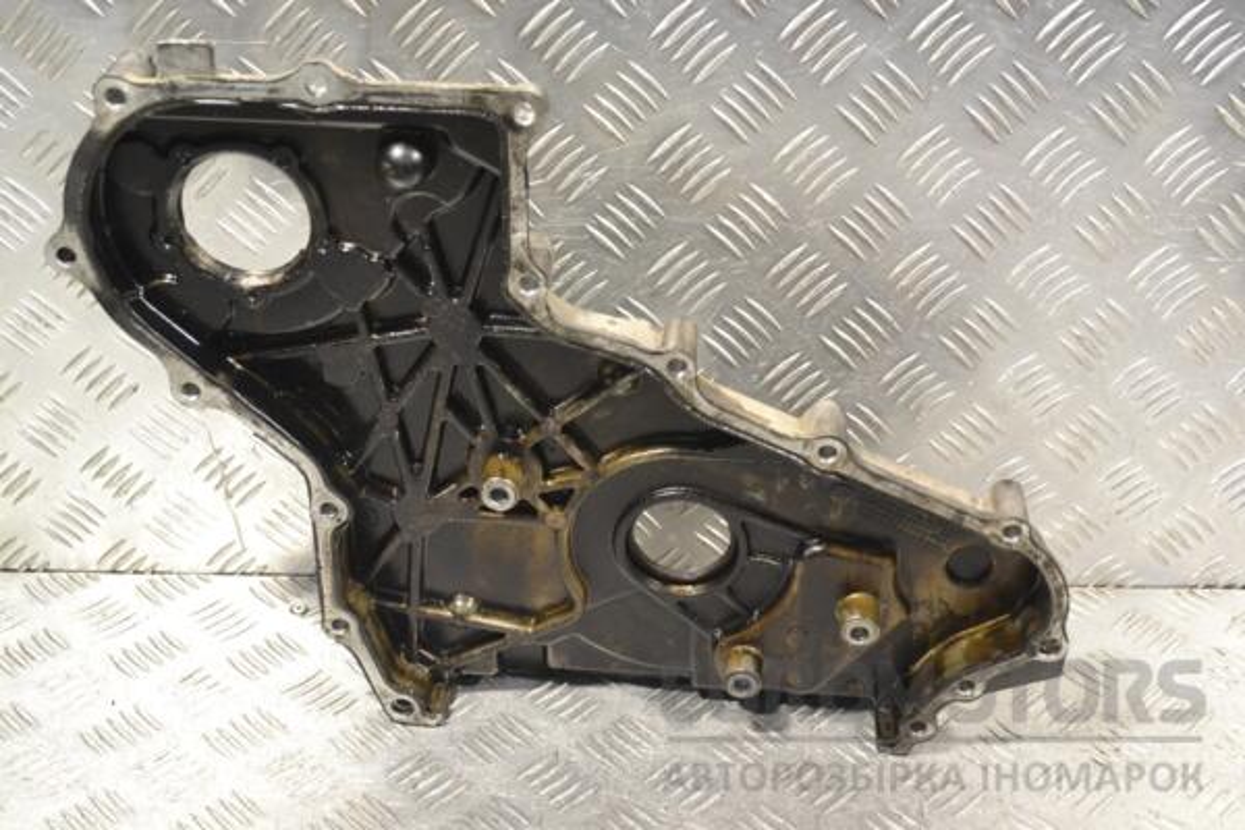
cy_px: 415
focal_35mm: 52
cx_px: 622
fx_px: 1815
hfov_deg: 37.9
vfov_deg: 25.8
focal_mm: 35
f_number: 7.1
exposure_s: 1/200
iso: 3200
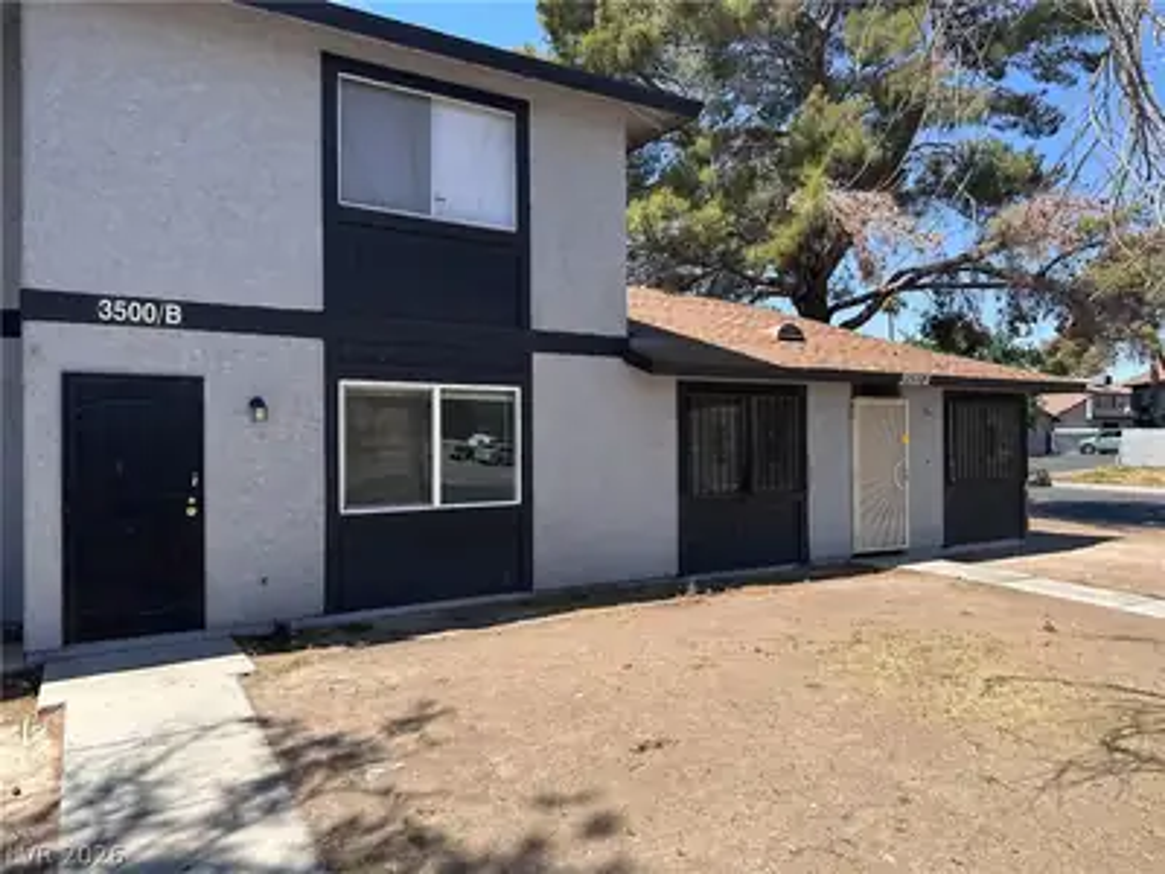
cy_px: 437
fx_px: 808
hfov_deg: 71.6
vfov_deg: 56.8
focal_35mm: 24
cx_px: 582
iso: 80
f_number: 1.78
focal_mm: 6.86
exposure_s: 1/2967
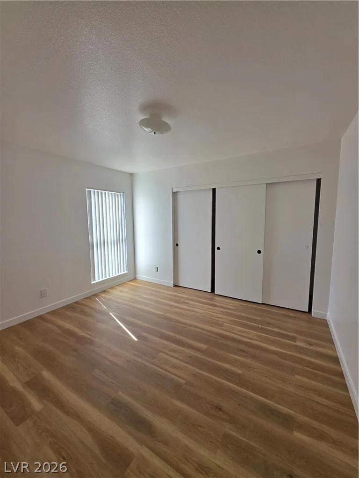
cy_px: 239
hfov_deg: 89.9
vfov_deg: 106.2
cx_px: 180
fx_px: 180
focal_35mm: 13
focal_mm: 2.2
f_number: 1.9
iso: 32
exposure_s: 1/120
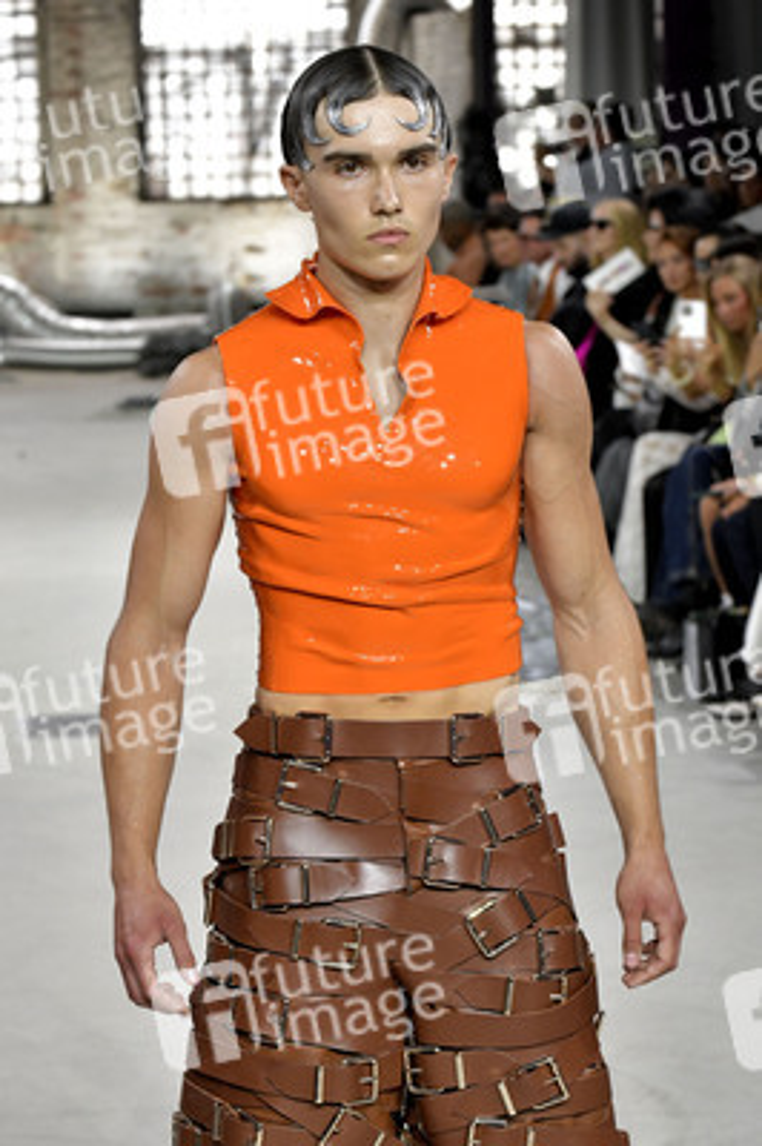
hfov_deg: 13.3
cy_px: 573
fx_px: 3276
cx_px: 381
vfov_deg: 19.8
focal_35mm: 103
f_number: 6.3
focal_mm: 86
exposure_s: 1/320
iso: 2500
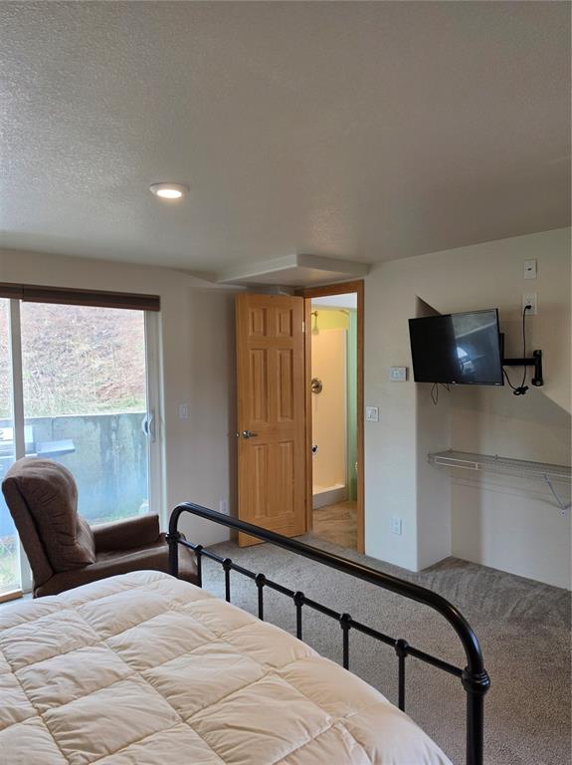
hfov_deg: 58.8
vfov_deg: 74.0
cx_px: 286
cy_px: 382
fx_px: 507
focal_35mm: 23
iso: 40
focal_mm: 6.5
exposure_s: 1/120
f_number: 1.4
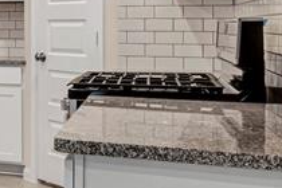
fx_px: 660
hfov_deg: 18.8
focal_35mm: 84
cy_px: 32
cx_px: -220
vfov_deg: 16.1
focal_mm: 11.5
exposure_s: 1/13
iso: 200
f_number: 8
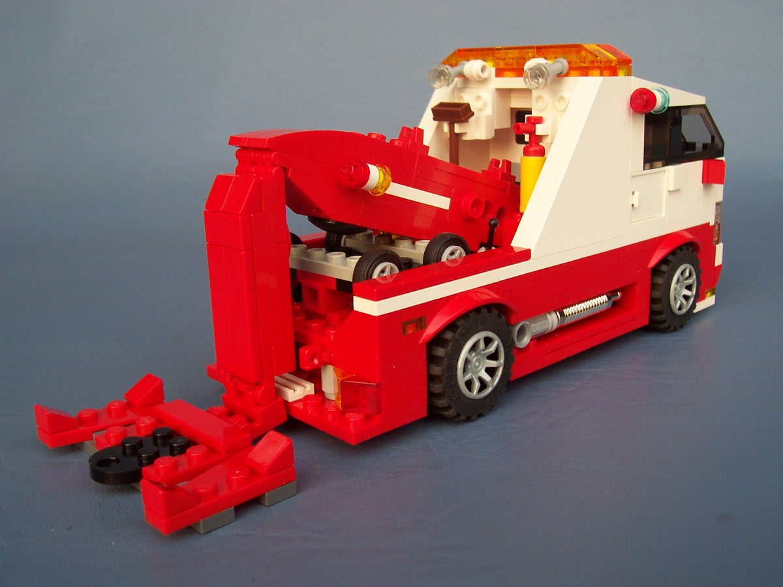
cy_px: 294
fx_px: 837
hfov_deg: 50.1
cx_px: 392
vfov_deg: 38.7
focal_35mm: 37
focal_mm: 5.6
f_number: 2.8
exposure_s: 1/90
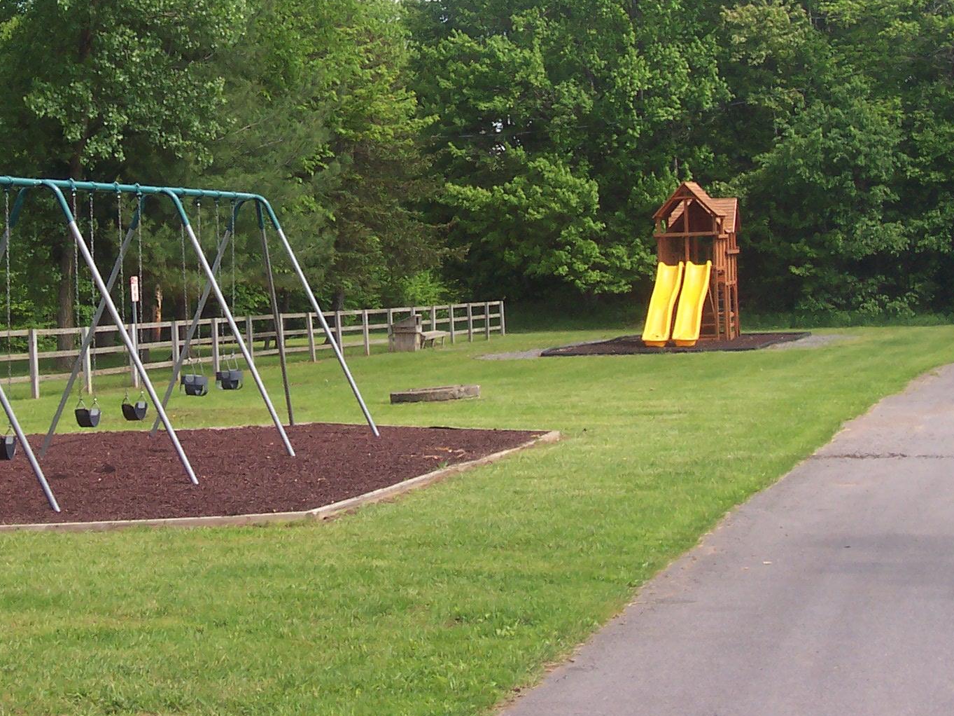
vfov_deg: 17.3
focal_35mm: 85
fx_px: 2342
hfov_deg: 22.9
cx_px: 297
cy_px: 216
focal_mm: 8.6
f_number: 6.7
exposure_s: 1/180
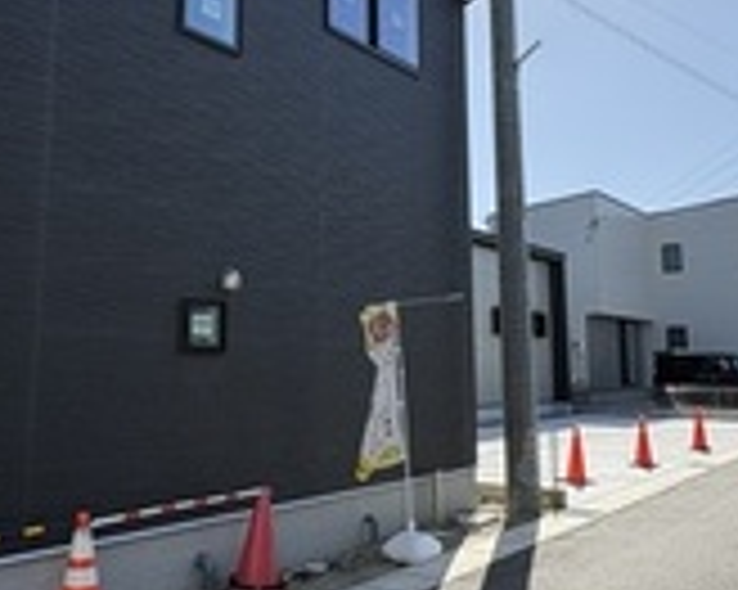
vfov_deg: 37.1
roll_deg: +0.4
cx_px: 333
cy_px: 225
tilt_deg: +9.4
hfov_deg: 45.8
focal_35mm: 40
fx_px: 873
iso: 50
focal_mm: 2.22
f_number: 2.2
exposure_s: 1/1637
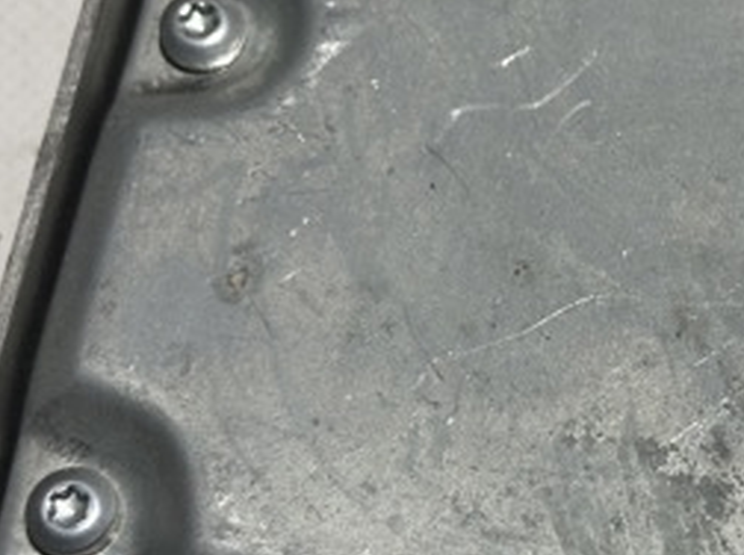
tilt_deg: -65.1
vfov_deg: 12.1
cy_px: 273
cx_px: 703
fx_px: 2617
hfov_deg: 15.9
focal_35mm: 122
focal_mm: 6.86
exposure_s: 1/50
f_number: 1.78
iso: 100
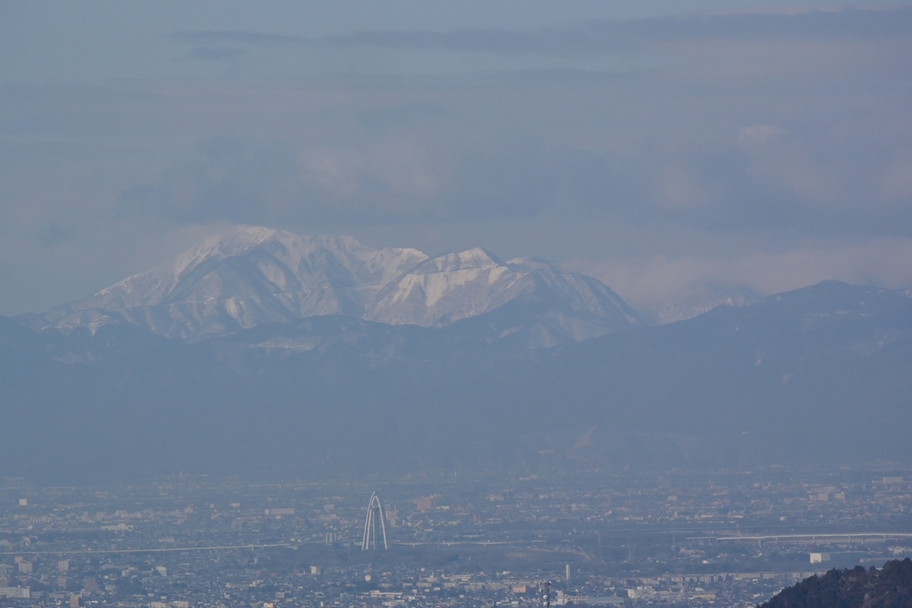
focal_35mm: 417
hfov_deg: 4.9
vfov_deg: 3.3
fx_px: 10565
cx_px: 456
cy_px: 304
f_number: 5.3
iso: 160
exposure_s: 1/2000
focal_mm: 154.7
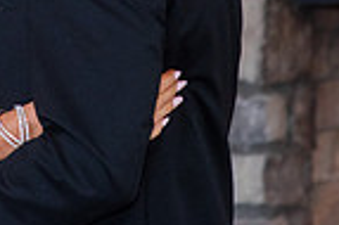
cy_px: -155
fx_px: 3245
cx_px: -36
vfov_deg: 3.9
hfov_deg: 6.0
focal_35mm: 345
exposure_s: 1/125
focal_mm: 85
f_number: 3.2
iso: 640
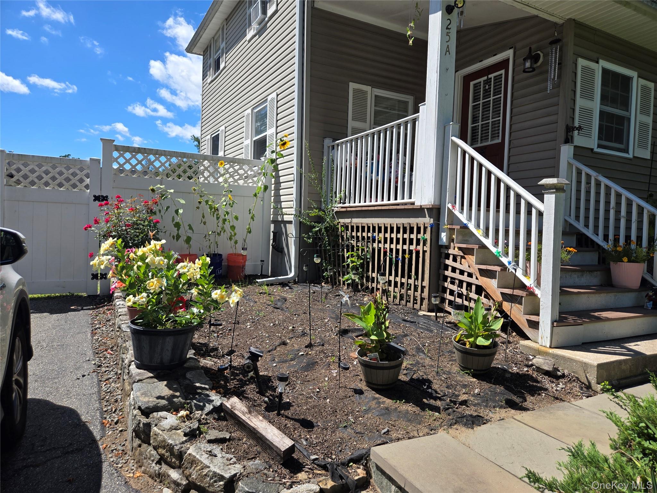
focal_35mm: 23
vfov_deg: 58.9
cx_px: 328
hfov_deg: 73.9
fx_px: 437
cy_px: 246
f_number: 1.8
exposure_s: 1/1668
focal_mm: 5.4
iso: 25
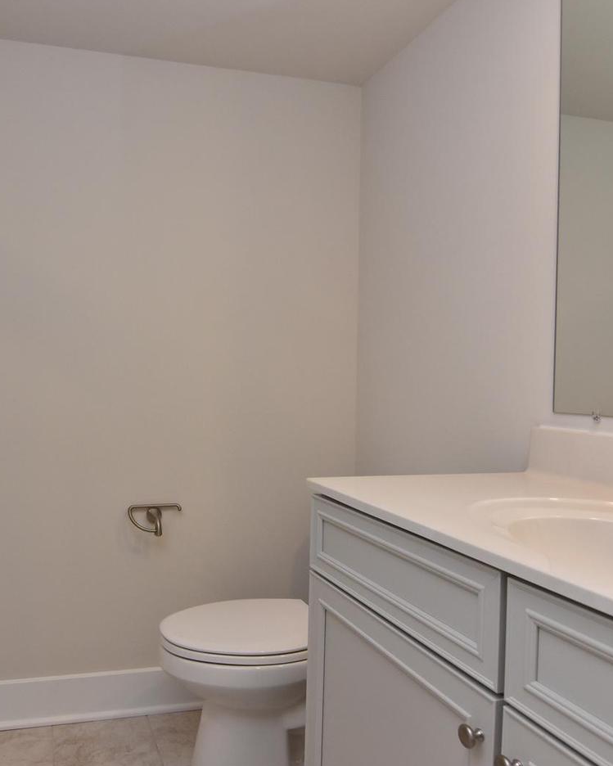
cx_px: 177
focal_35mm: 26
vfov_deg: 66.0
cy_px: 390
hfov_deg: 53.2
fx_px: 590
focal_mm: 12
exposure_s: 1/80
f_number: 10
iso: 800
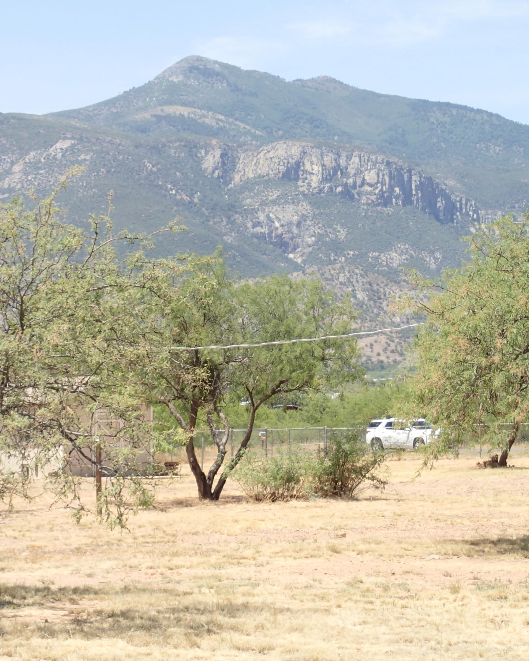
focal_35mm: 131
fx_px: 2564
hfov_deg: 11.8
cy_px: 331
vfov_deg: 14.7
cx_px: 261
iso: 100
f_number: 4.9
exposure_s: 1/200
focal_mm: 18
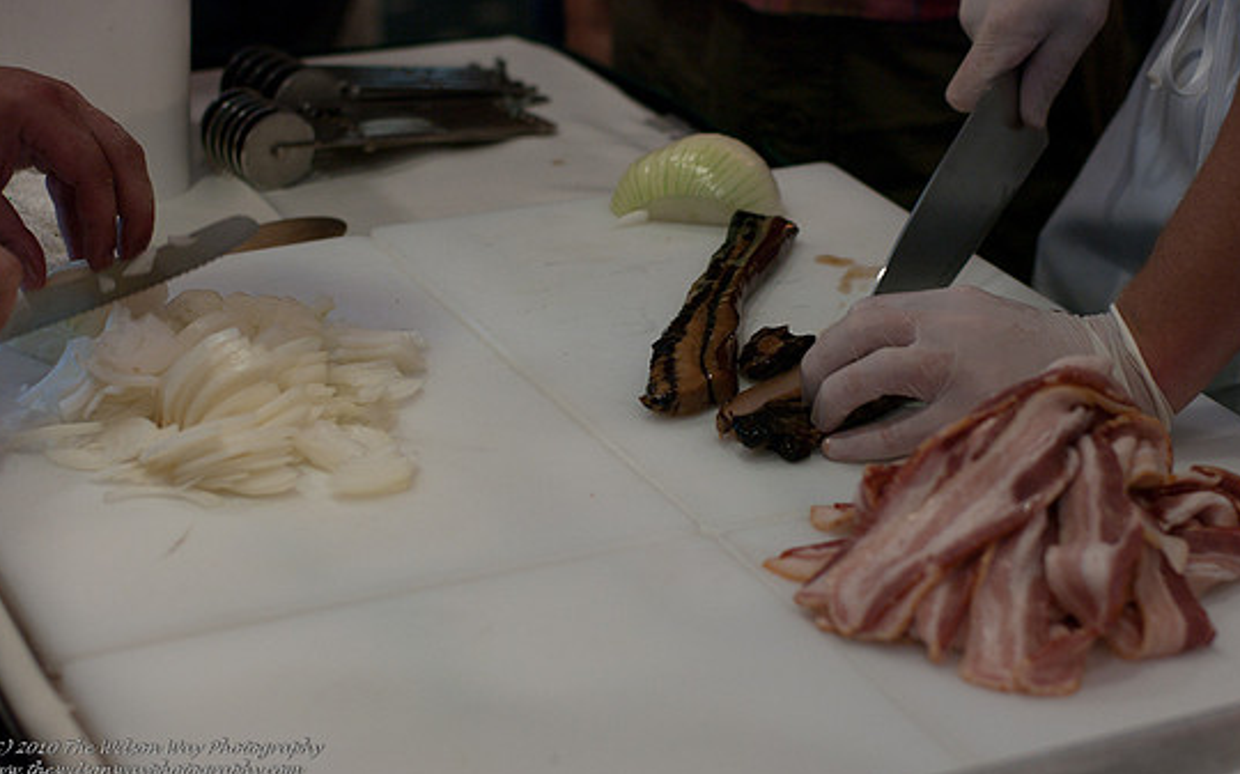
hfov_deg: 25.2
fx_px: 2770
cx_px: 631
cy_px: 366
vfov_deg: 15.9
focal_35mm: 82
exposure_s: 1/180
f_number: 2.8
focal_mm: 50
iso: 800
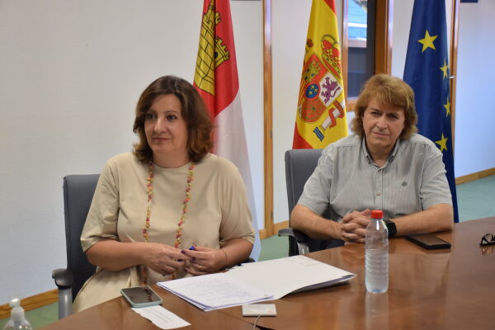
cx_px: 248
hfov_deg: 29.9
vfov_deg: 20.2
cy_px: 165
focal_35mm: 68
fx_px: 928
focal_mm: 45
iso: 1000
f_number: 4.5
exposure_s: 1/100
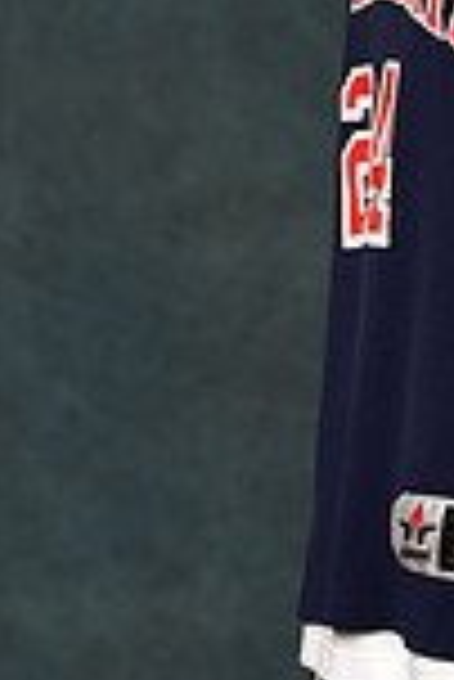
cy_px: -176
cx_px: 789
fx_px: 8719
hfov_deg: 3.0
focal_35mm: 462
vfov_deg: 4.4
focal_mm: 120
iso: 200
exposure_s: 1/200
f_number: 4.5
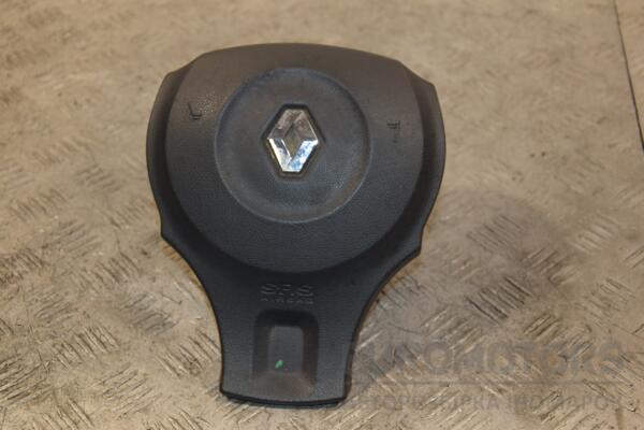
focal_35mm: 63
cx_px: 322
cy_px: 215
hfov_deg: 31.9
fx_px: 1127
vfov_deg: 21.6
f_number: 5
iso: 800
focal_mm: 42
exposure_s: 1/200
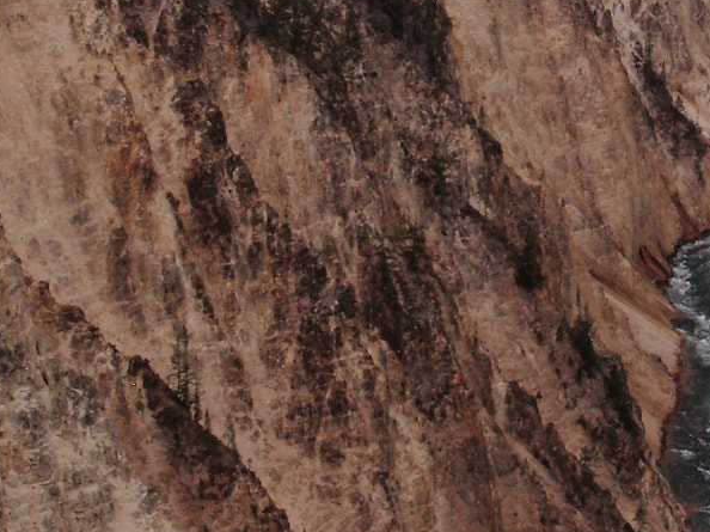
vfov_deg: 10.7
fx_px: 2829
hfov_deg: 14.0
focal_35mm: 138
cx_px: 795
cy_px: 25
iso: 64
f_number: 3.9
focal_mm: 7.25
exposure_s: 1/160
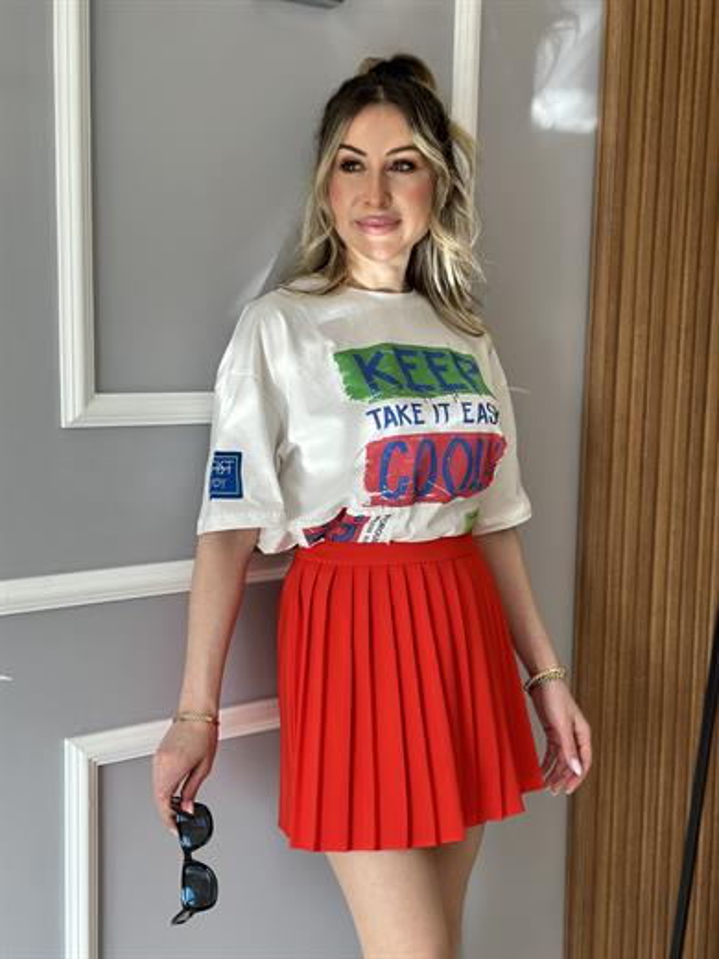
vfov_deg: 39.7
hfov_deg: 30.3
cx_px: 360
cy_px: 480
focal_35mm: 48
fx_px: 1329
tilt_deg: -6.9
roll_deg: -1.6
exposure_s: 1/310
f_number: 1.78
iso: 80
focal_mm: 6.86
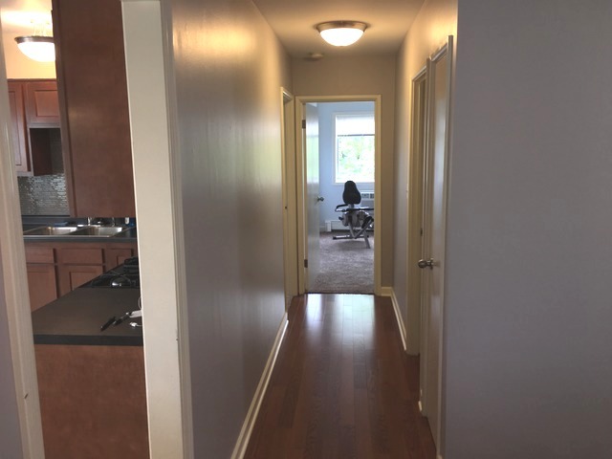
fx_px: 513
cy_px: 230
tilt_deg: -9.5
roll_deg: +0.9
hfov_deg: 61.7
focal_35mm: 29
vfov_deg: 48.2
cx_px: 306
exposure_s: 1/30
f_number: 2.2
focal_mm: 4.15
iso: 25
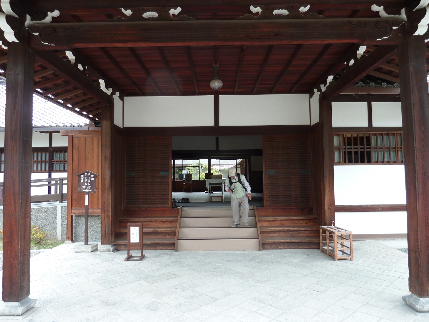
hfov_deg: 69.4
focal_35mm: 25
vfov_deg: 54.9
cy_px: 161
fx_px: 310
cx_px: 214
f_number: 3.3
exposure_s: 1/80
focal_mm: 4.1
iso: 80
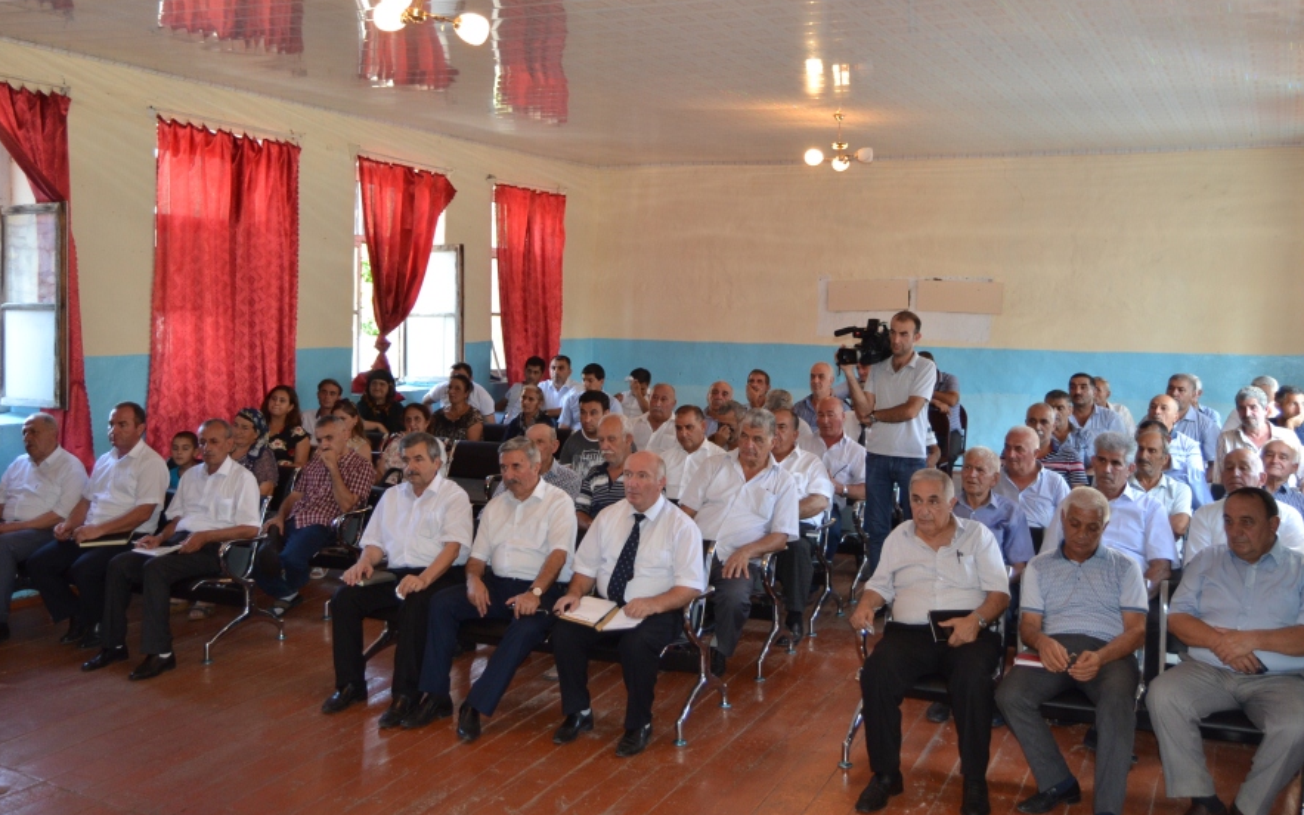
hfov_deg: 50.4
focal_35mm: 39
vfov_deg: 32.7
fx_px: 1386
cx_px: 613
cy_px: 326
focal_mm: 22
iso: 450
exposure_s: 1/60
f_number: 3.5
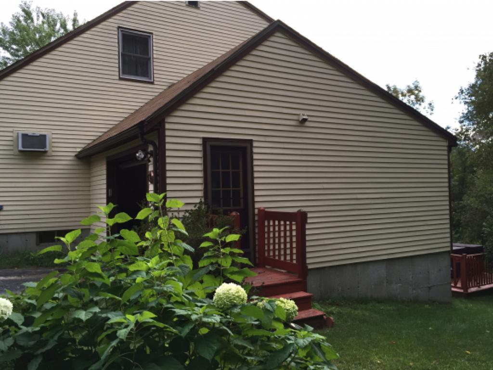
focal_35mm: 29
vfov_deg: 48.3
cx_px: 246
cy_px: 185
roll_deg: +1.4
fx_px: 413
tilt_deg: +1.0
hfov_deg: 61.6
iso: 32
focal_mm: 4.15
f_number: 2.2
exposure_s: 1/471
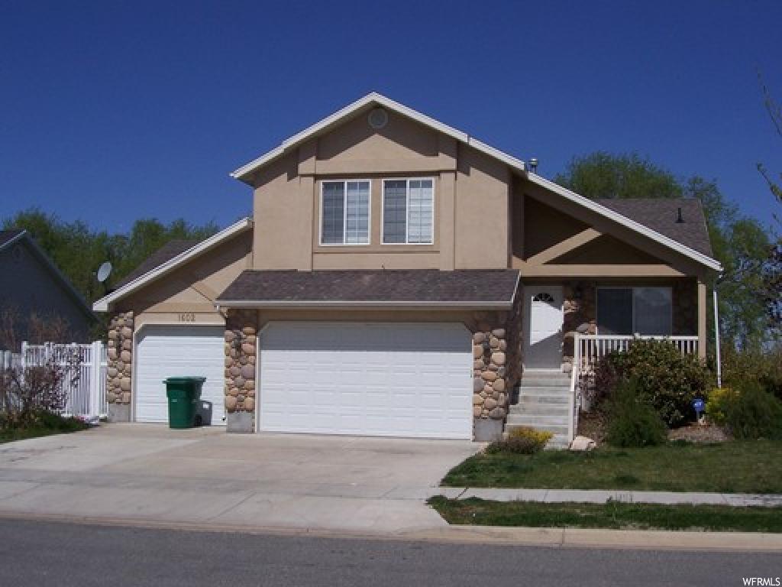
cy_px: 294
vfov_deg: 34.3
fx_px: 949
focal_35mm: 42
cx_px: 391
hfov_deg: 44.8
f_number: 5.6
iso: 80
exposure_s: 1/1500
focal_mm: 7
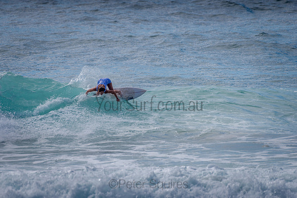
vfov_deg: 2.2
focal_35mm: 613
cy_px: 78
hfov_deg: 3.4
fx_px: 5060
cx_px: 117
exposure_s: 1/2000
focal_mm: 500
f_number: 5.6
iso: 100
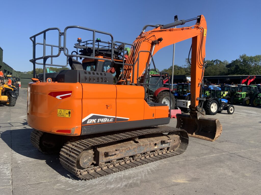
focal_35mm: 29
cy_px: 98
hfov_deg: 61.7
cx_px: 130
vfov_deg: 48.2
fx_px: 219
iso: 16
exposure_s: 1/1848
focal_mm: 3
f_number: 1.8
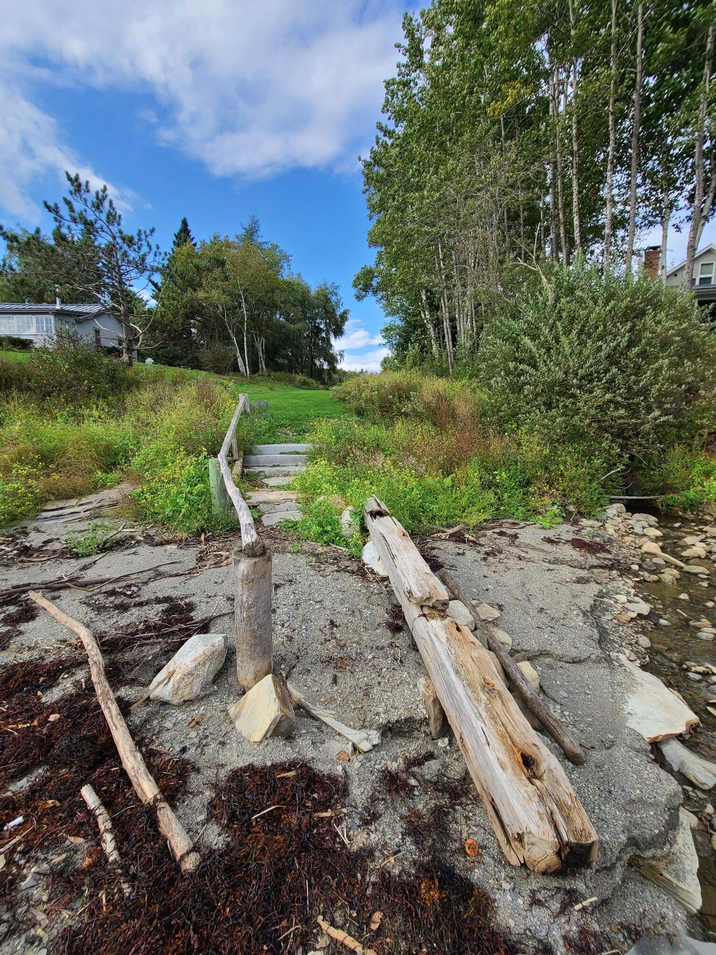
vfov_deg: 106.2
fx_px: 359
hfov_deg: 89.9
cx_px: 358
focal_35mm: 13
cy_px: 478
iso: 64
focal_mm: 2.2
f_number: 2.2
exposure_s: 1/798
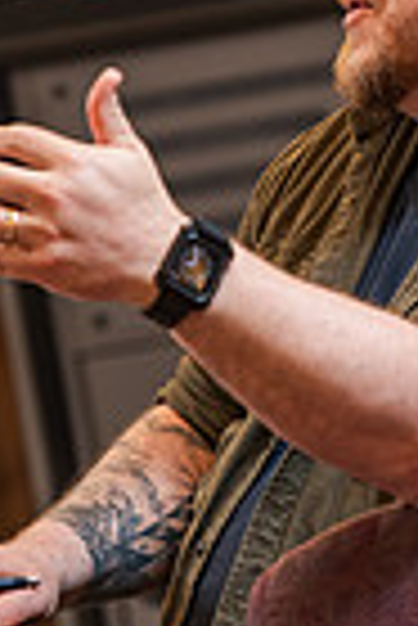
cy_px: 410
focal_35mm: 421
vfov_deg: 4.9
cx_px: 422
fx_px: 7314
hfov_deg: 3.3
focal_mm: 130
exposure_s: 1/160
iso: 800
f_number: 2.8
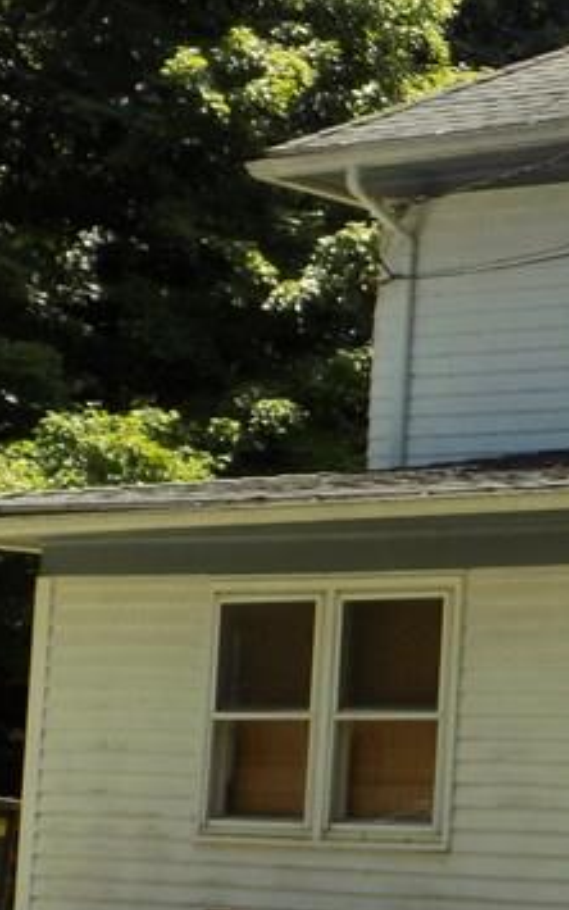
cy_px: 564
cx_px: 1174
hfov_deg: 11.3
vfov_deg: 20.0
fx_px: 2579
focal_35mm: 104
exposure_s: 1/320
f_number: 3.4
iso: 80
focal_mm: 6.1
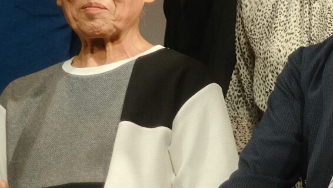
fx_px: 2217
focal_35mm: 251
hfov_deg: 8.2
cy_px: -283
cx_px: 626
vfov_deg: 4.7
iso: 800
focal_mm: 35
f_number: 1.4
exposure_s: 1/250
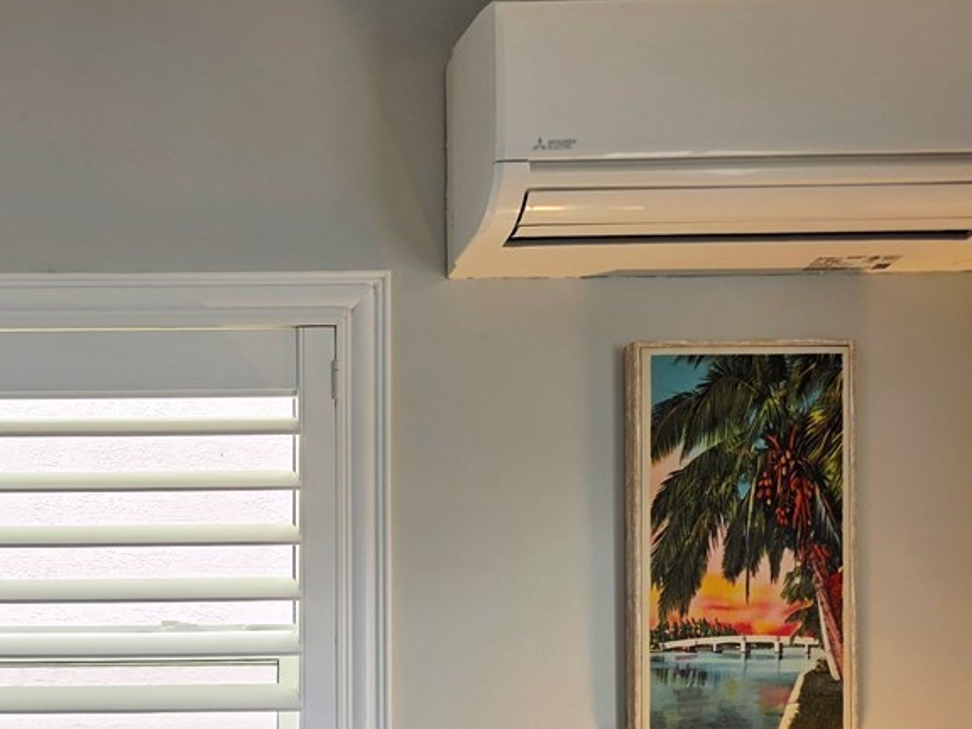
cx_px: -91
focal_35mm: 64
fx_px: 1797
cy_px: 918
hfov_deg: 27.7
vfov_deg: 21.0
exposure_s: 1/55.6
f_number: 1.7
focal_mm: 6.3
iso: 25
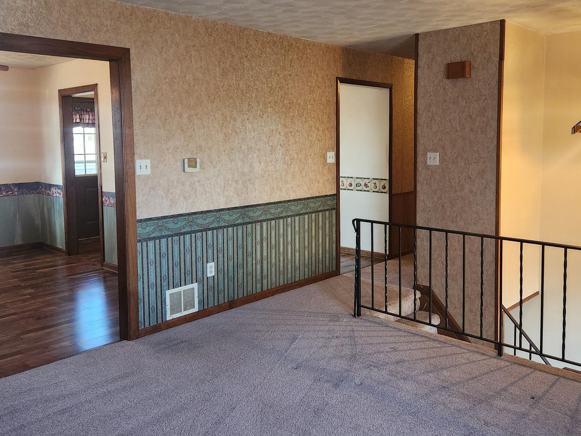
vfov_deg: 45.3
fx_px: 520
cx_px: 319
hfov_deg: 58.2
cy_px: 181
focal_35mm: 31
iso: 800
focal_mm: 5.4
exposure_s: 1/120
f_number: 1.8
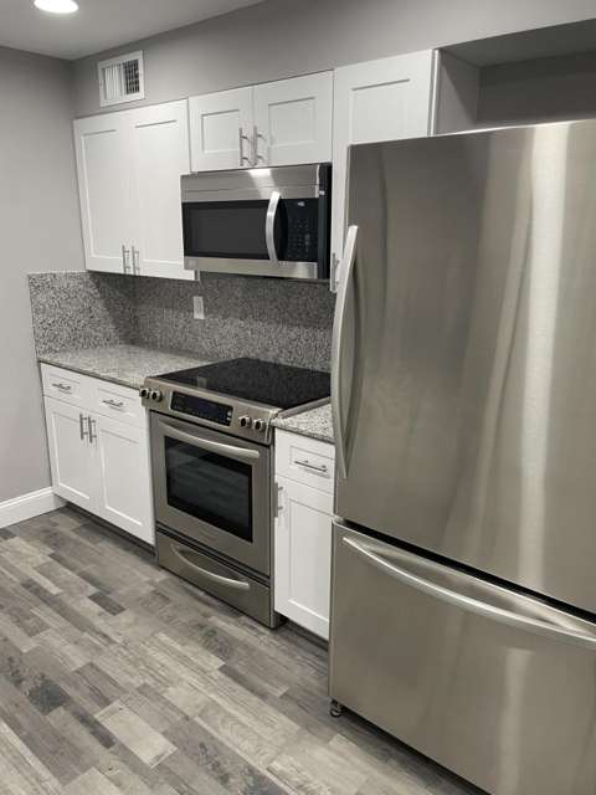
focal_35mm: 26
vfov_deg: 67.3
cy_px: 398
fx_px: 597
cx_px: 298
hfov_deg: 53.1
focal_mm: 4.2
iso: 100
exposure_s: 1/60
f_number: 1.6
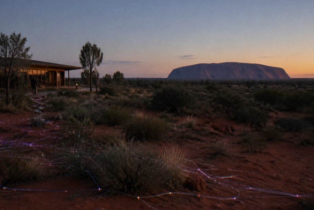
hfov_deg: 49.6
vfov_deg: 34.2
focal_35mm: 39
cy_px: 103
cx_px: 155
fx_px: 340
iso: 6400
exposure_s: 1/60
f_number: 5
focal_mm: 35
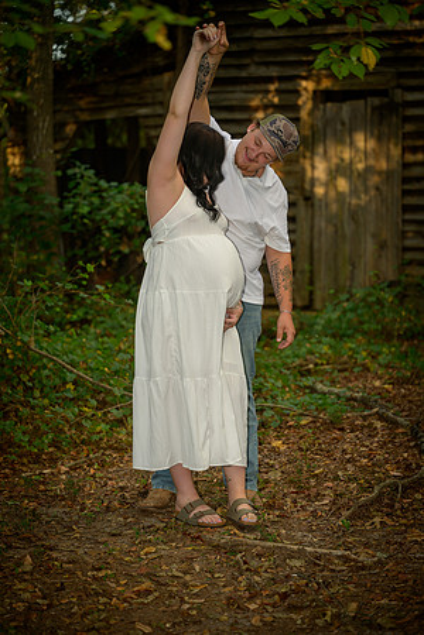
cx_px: 212
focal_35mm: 105
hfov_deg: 13.0
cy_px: 318
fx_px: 1855
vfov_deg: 19.5
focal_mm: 105
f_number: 3.3
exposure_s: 1/60
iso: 200
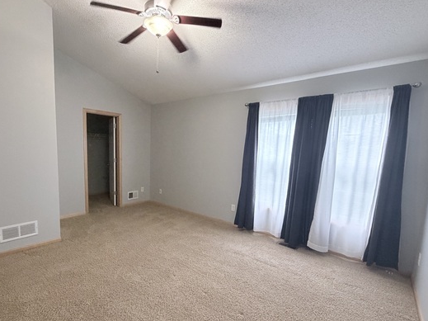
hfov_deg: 87.4
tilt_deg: -7.3
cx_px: 191
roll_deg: -1.6
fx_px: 223
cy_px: 177
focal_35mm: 18
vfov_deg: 71.4
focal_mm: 2.22
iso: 500
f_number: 2.2
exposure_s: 1/60
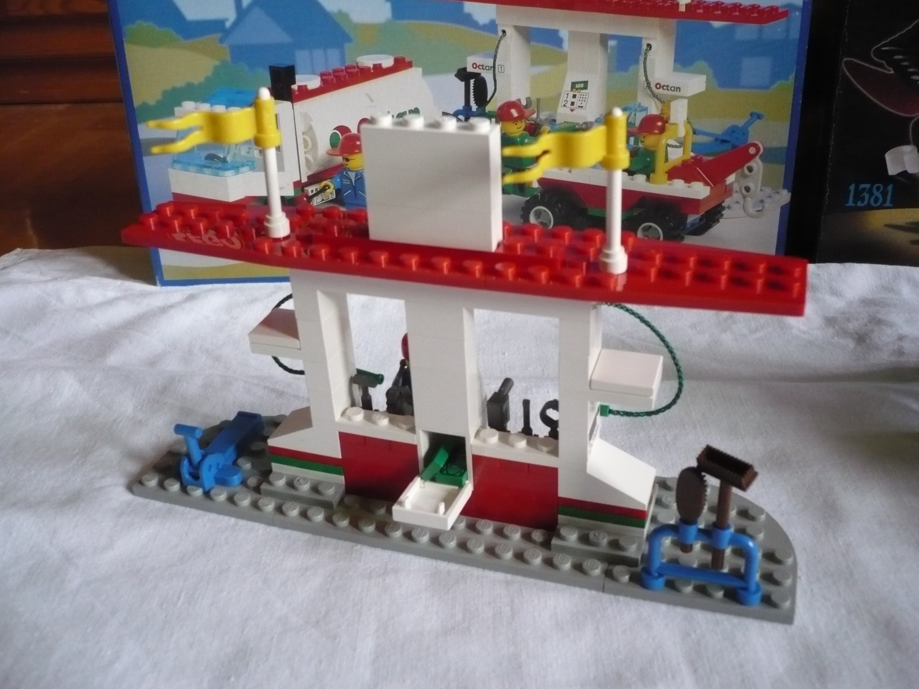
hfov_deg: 52.6
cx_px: 460
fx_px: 929
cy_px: 344
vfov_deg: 40.7
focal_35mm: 35
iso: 400
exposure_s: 1/60
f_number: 2.8
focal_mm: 5.8
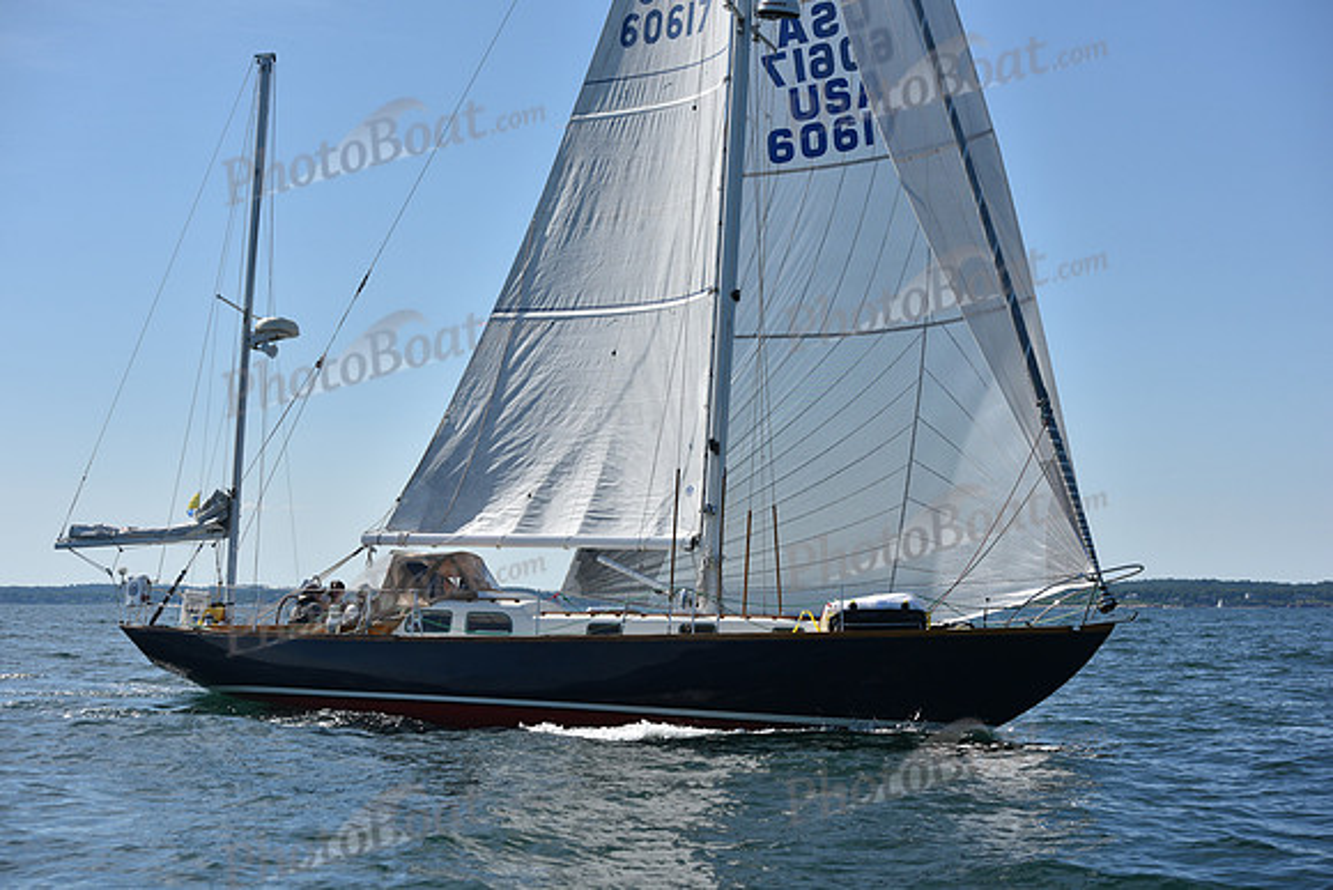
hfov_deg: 28.8
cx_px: 666
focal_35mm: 70
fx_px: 2592
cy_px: 445
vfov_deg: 19.5
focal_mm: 70
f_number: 5.6
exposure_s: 1/2500
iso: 250
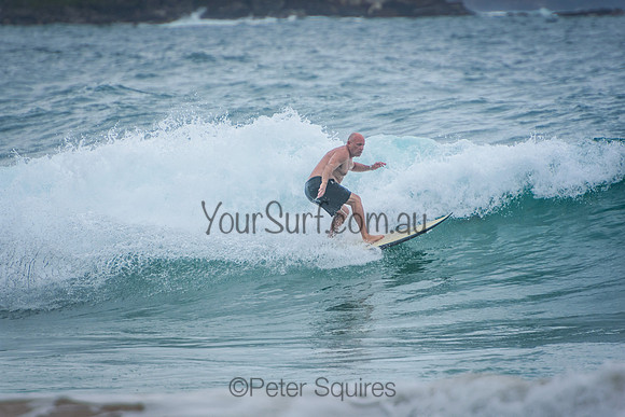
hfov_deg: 3.4
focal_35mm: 600
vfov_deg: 2.3
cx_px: 312
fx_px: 10419
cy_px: 208
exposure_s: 1/2000
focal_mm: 400
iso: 400
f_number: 5.6
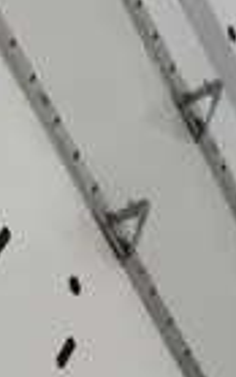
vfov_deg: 10.0
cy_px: 929
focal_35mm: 181
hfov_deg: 7.3
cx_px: 119
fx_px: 1861
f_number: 7.1
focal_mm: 18
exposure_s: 1/200
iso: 6400
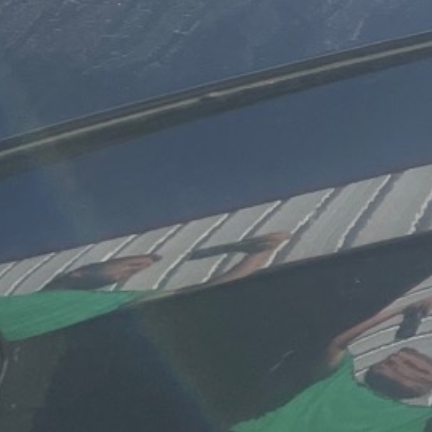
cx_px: 1347
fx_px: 2174
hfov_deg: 9.0
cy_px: 24
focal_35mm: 154
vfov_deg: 11.3
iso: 32
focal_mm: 4.2
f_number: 1.6
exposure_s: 1/1082
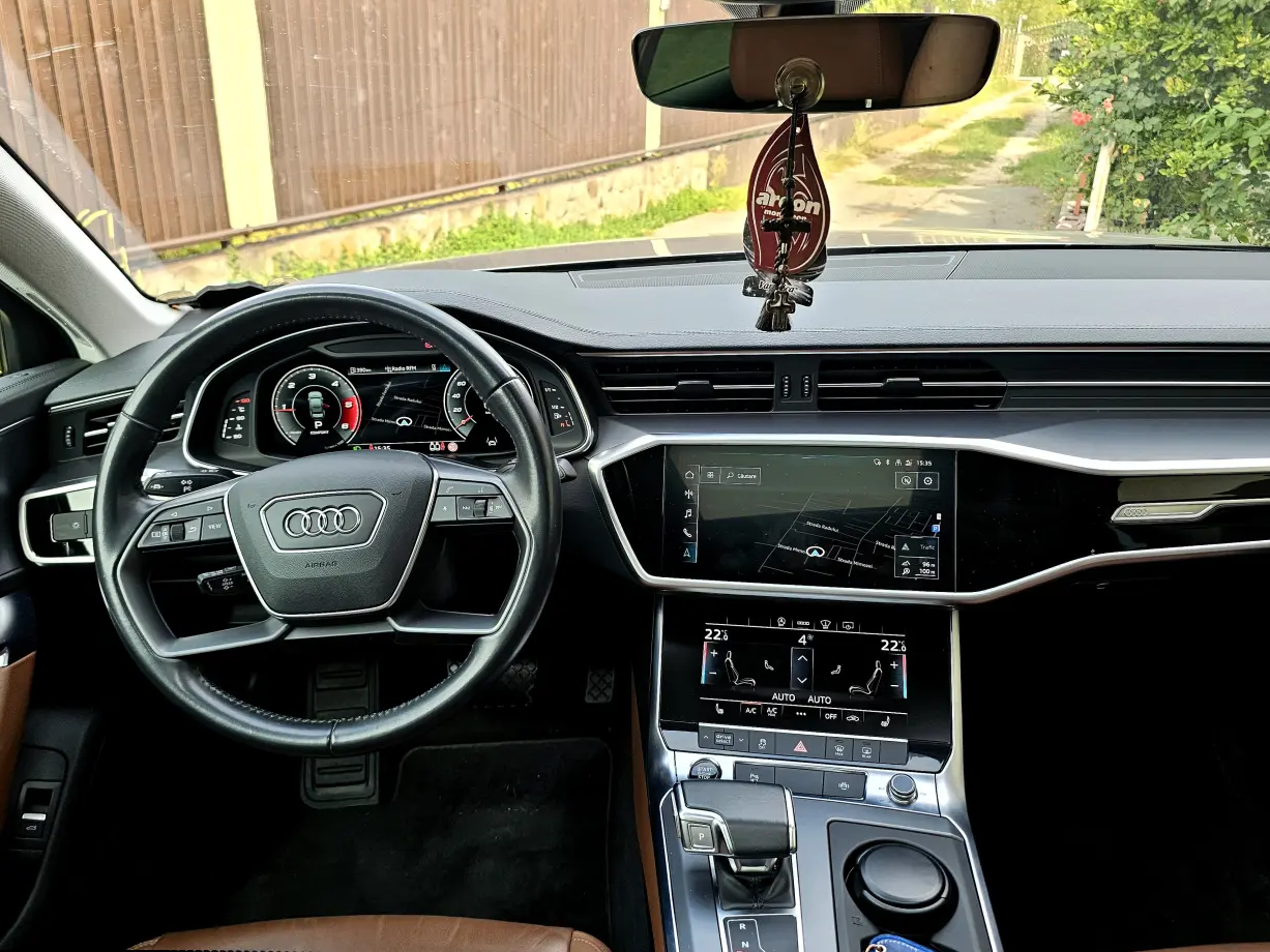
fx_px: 990
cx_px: 599
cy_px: 443
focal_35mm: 27
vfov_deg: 51.3
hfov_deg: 65.3
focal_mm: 6.3
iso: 64
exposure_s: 1/182
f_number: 1.7
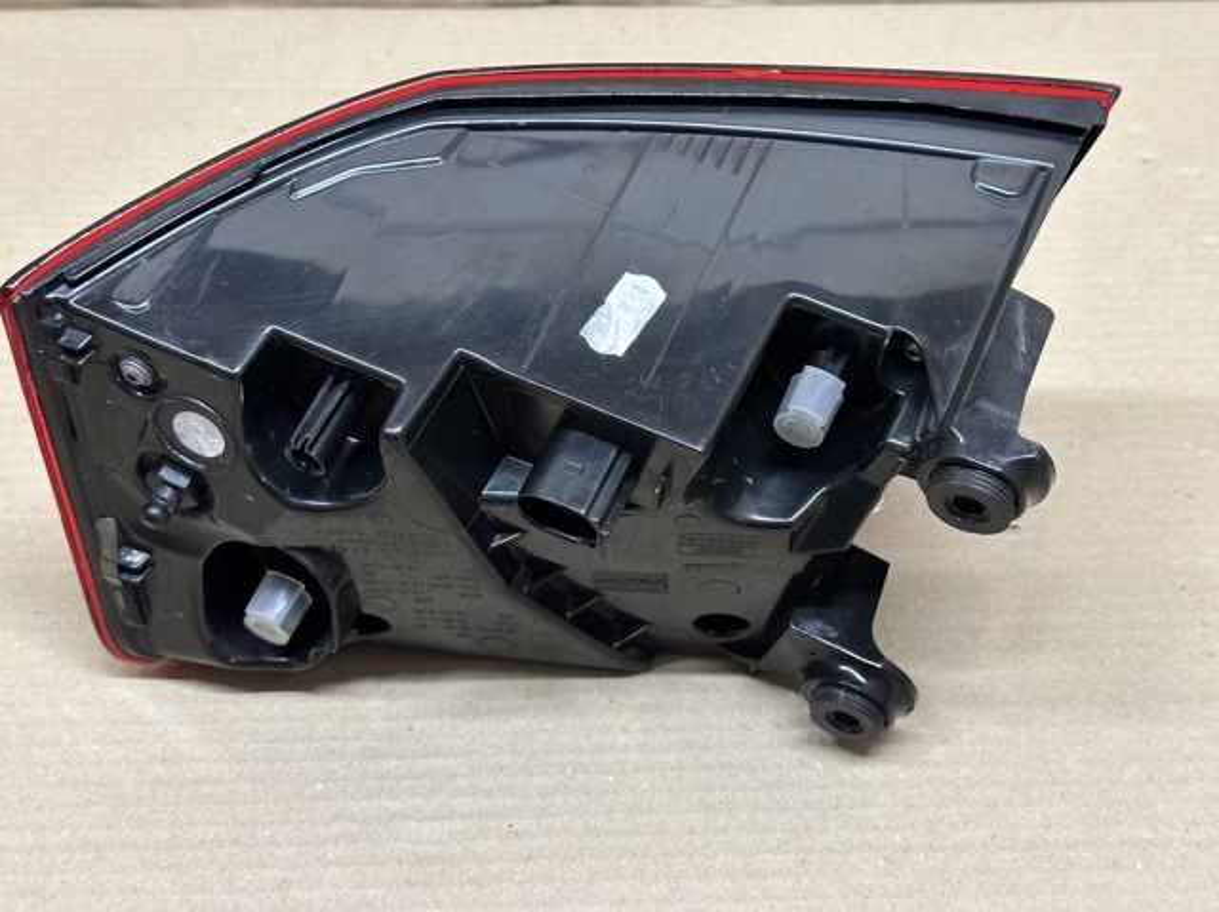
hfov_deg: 39.7
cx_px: 610
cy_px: 456
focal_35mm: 48
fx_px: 1689
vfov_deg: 30.2
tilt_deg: -47.5
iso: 160
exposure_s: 1/50
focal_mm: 6.86
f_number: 1.78
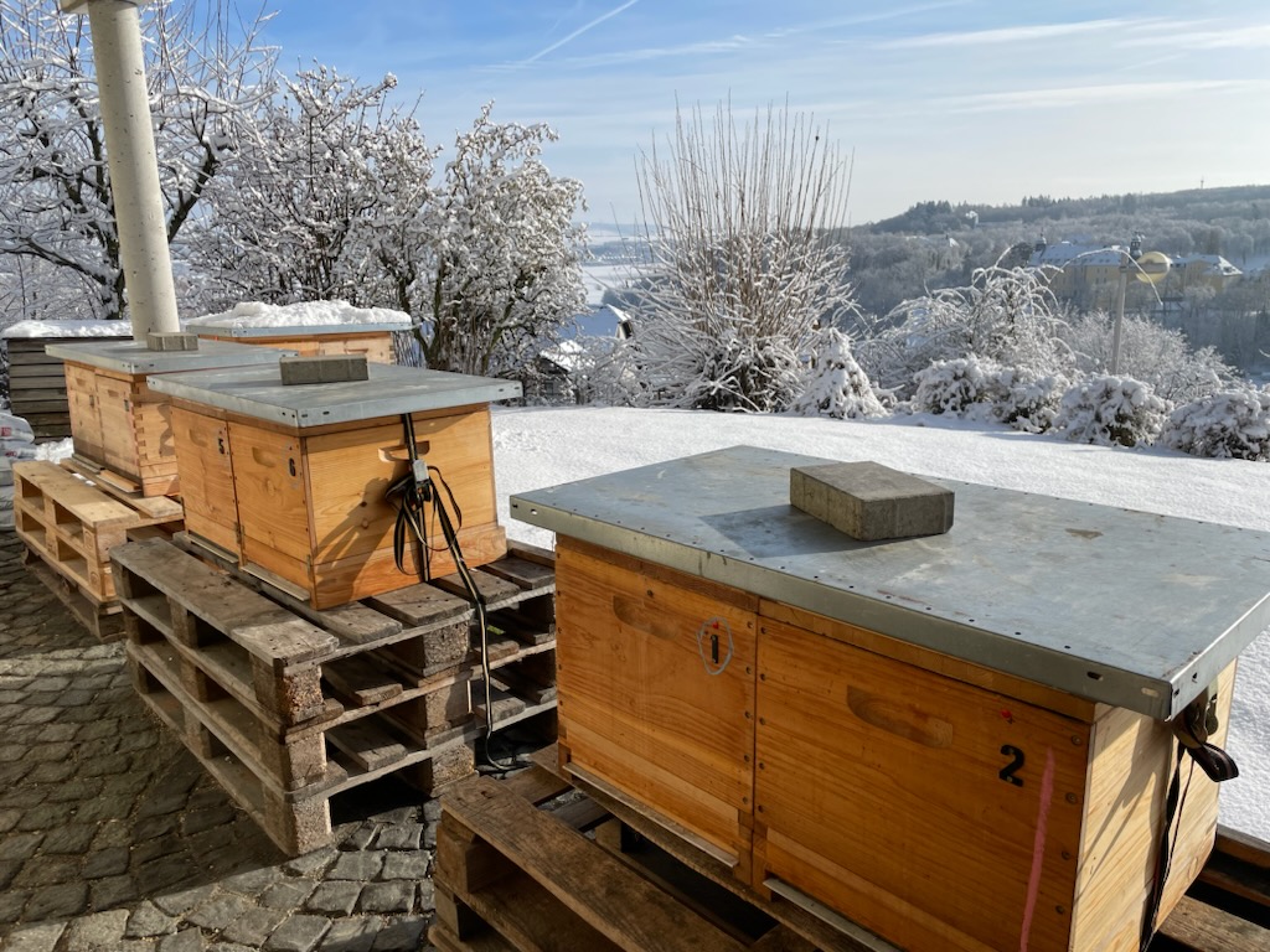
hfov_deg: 67.3
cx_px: 635
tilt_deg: -12.3
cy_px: 476
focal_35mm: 26
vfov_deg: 53.1
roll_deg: +0.8
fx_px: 954
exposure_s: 1/4831
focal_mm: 4.2
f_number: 1.6
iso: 32
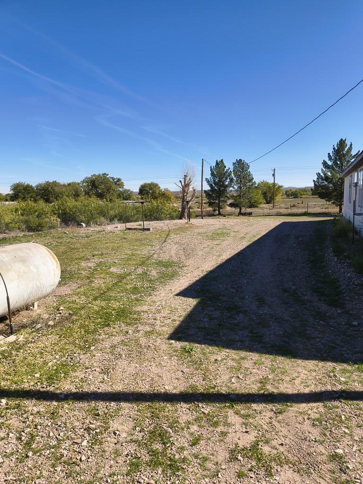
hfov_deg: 54.9
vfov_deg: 69.4
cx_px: 182
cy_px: 242
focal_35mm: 25
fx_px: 350
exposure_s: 1/1261
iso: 100
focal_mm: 4.68
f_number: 1.7
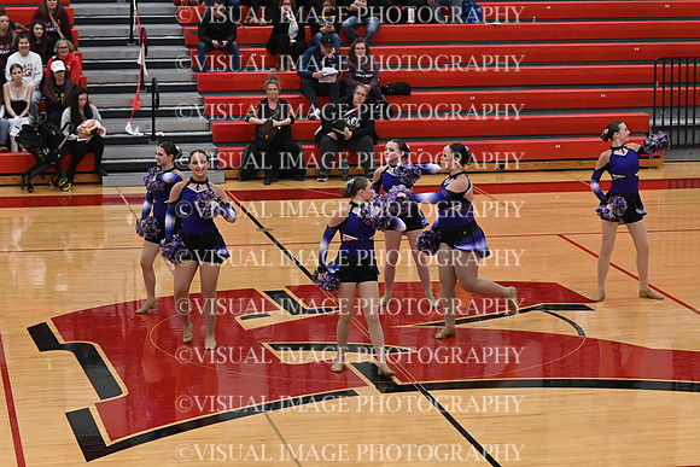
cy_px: 234
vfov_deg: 13.0
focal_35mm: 105
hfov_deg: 19.5
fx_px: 2042
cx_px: 350
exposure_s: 1/400
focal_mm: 70
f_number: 4
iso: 6400
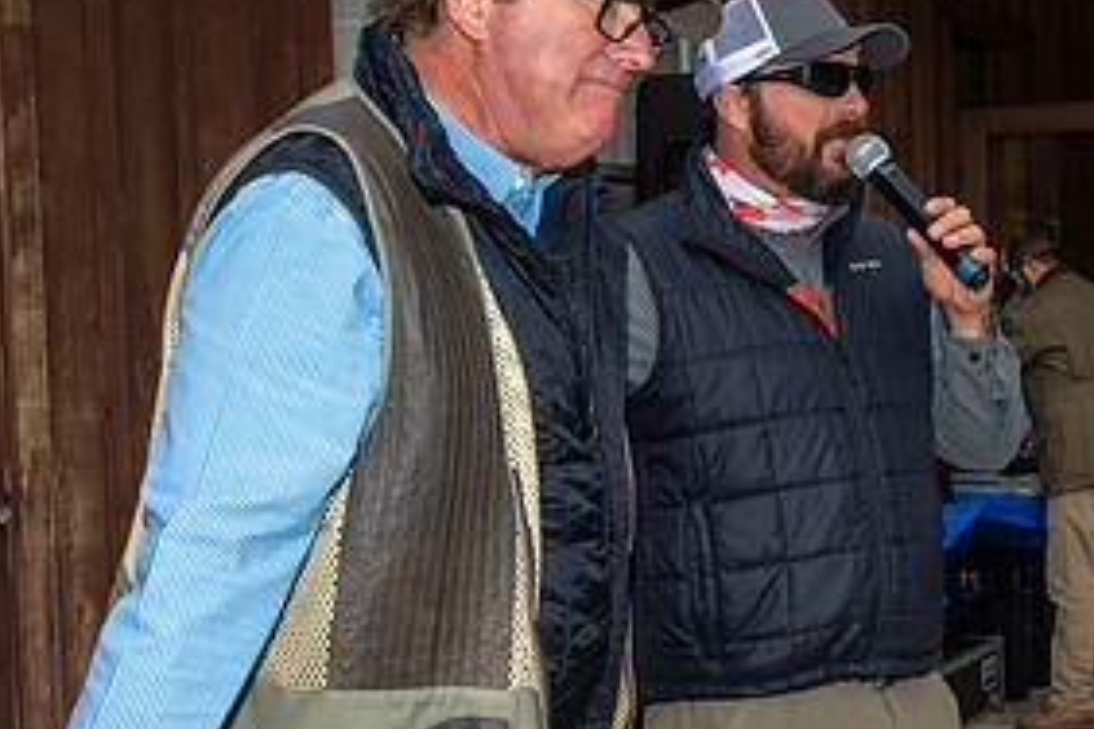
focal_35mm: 72
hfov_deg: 27.8
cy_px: 411
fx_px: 2188
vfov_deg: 18.9
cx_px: 795
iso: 200
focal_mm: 35
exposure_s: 1/250
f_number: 10
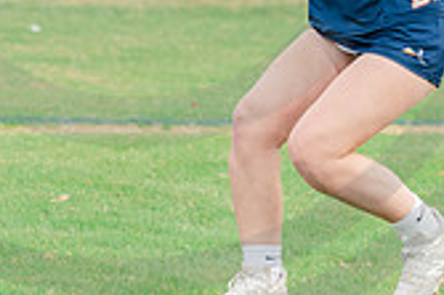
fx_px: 6284
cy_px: -105
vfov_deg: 2.7
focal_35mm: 510
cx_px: 256
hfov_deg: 4.0
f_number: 2.8
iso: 450
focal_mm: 125
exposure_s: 1/1250
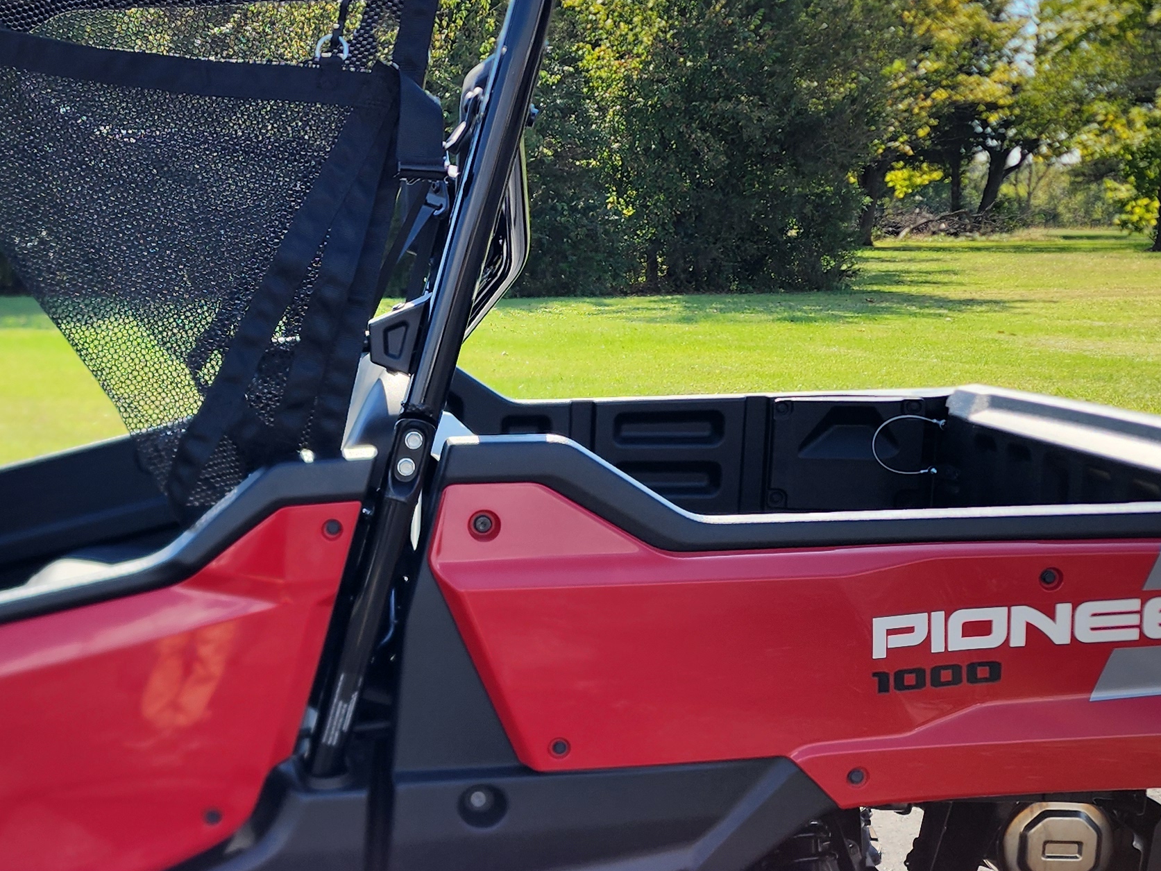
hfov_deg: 33.6
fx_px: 1845
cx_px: 178
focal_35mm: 55
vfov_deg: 26.3
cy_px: 627
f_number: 1.8
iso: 12
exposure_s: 1/532
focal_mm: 6.4
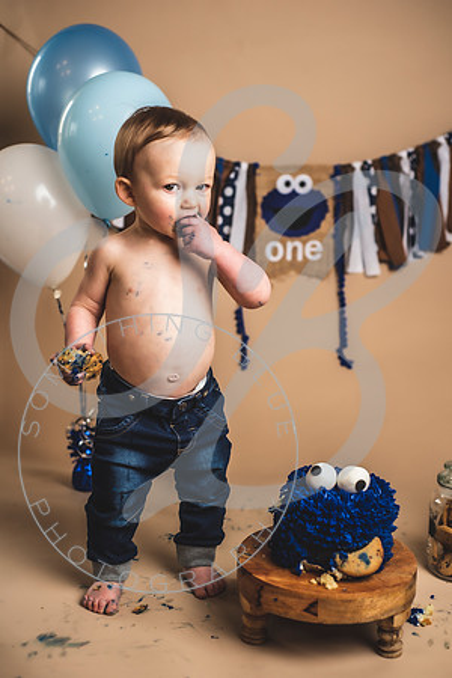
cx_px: 226
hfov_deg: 27.0
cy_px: 339
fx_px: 942
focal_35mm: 50
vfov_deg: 39.6
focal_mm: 50
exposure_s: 1/125
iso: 200
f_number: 2.8
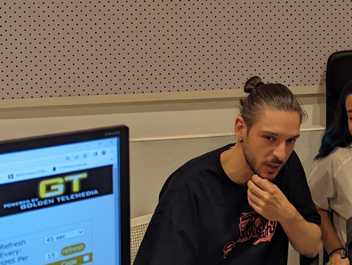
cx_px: 316
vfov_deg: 25.5
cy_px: 34
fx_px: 570
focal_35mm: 56
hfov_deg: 32.6
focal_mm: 6.81
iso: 298
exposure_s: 1/143
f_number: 1.85
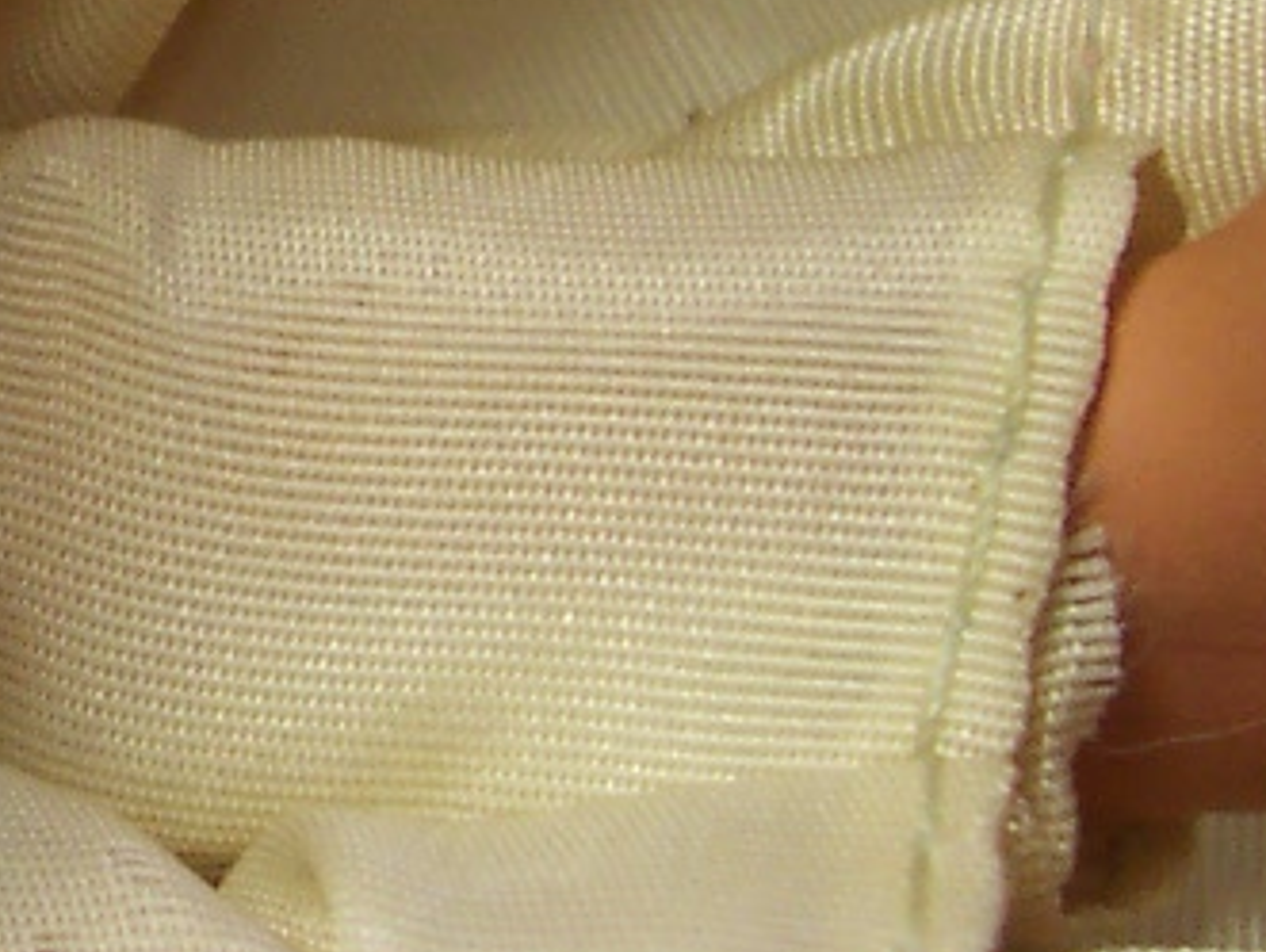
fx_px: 4906
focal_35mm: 134
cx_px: -421
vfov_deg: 11.0
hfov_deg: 14.1
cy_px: 99
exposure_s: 1/125
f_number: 2.8
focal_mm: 5.6
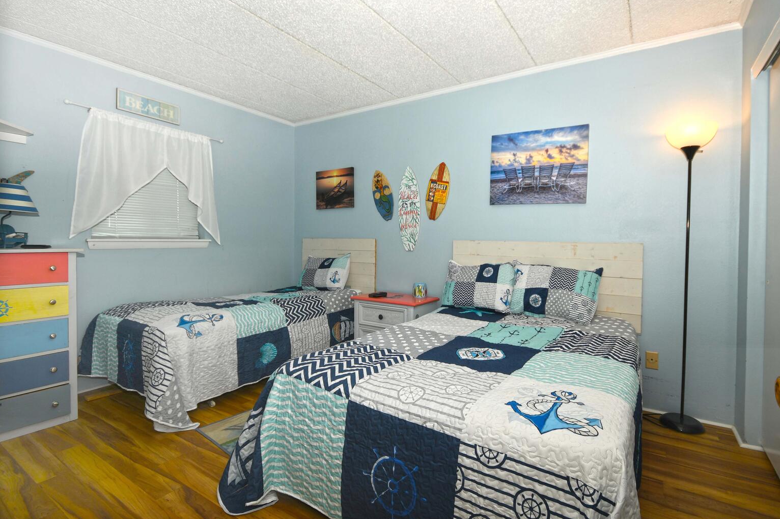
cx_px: 397
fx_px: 390
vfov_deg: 67.3
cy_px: 254
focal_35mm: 18
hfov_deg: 90.0
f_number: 7.1
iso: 160
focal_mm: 11.5
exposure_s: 1/125
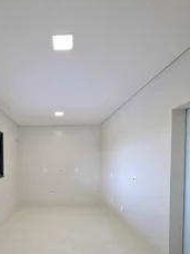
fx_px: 161
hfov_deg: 58.1
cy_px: 168
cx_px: 49
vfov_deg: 74.2
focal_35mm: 22
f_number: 1.9
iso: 80
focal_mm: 2.2
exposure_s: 1/60.2
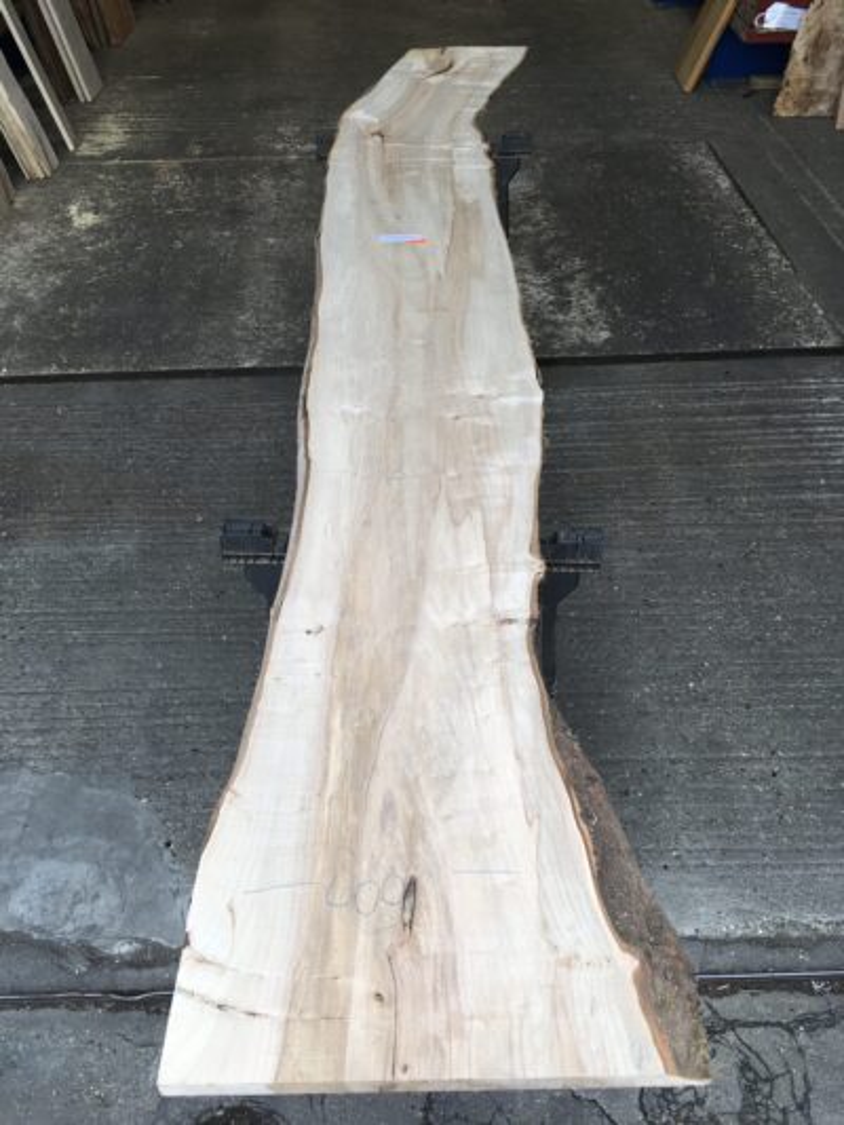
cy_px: 562
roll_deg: +2.3
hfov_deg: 48.2
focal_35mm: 29
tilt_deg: -44.0
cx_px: 422
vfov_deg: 61.6
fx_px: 942
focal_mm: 4.15
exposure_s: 1/119
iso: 25
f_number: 2.2
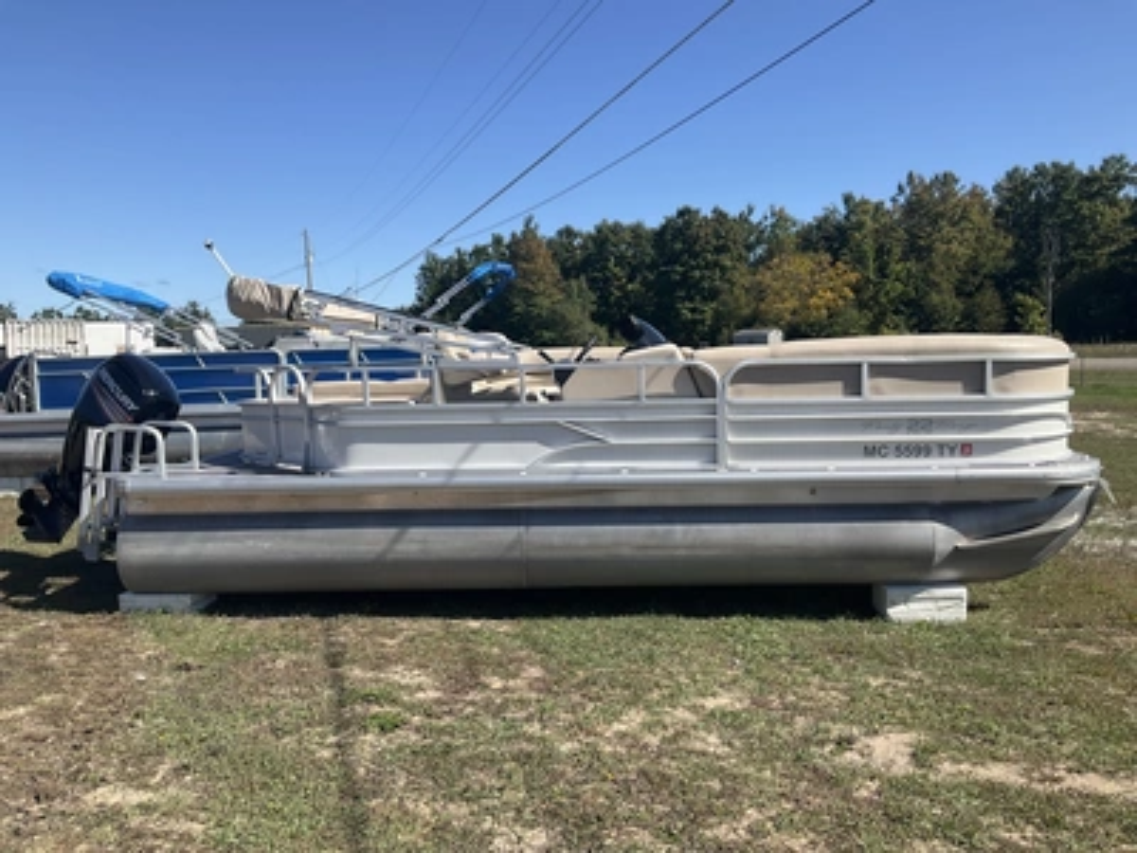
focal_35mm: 29
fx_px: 953
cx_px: 568
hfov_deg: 61.7
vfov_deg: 48.2
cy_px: 426
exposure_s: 1/1675
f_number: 1.8
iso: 25
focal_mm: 3
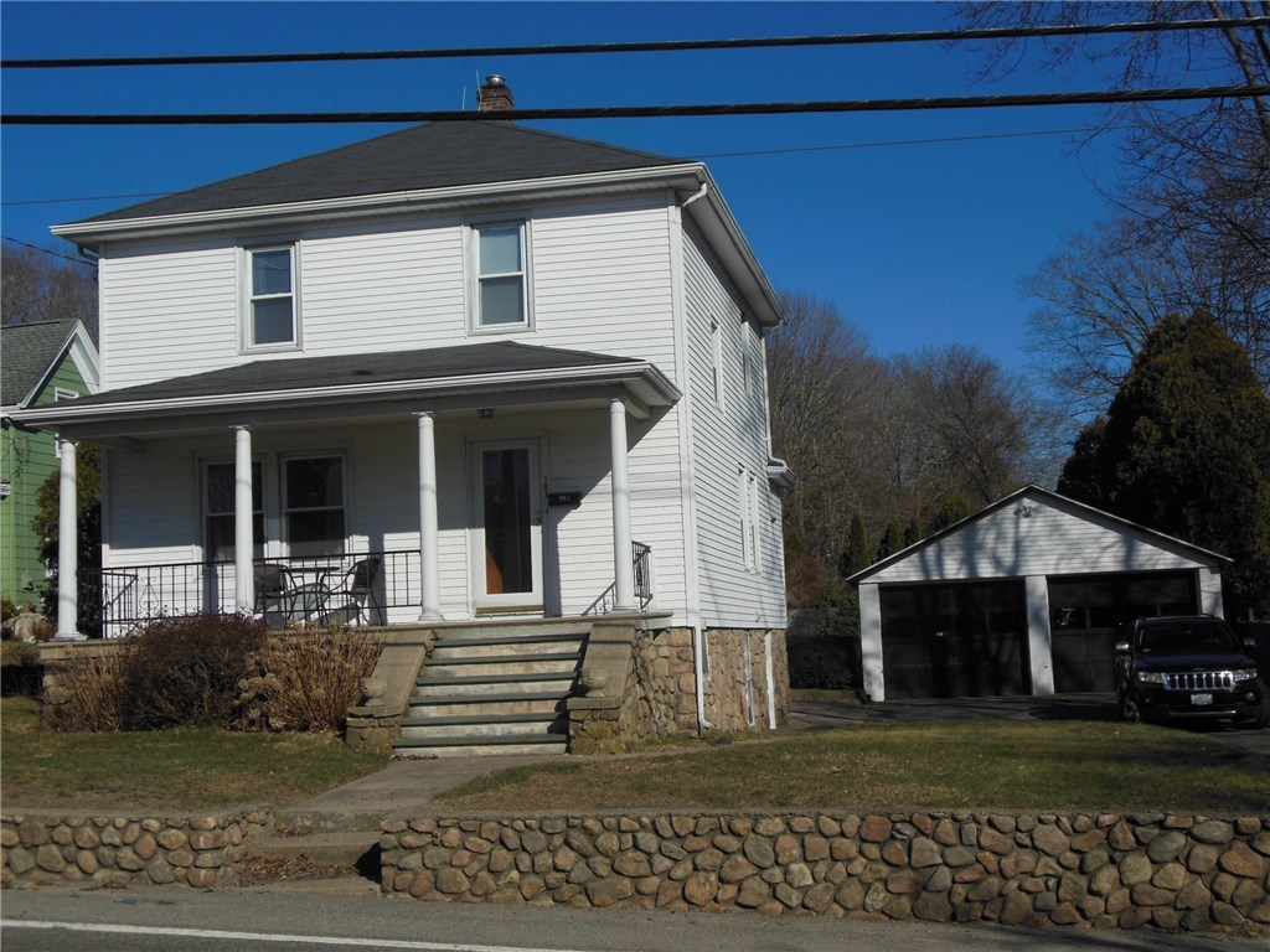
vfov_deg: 33.6
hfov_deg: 43.9
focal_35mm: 43
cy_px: 476
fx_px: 1578
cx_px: 635
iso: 125
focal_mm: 7.7
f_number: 7.5
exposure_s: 1/800
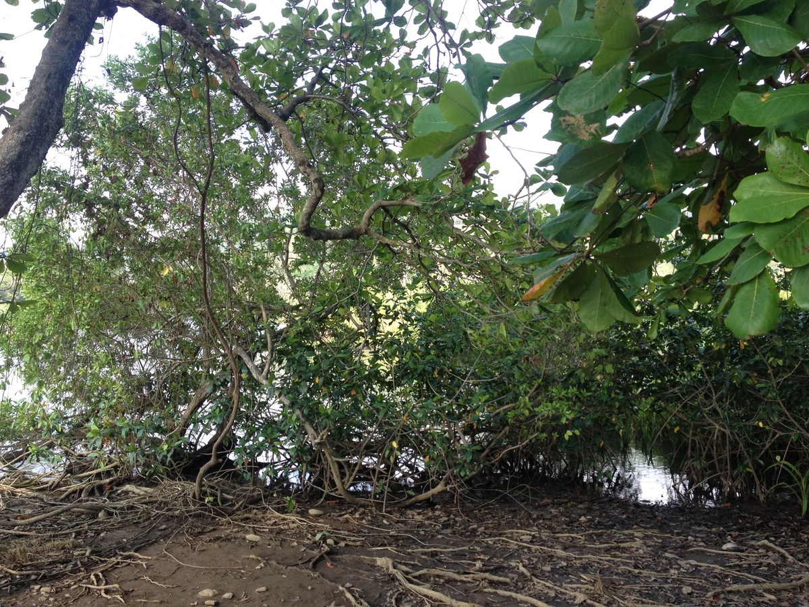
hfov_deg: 52.6
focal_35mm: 35
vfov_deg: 40.7
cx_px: 404
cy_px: 304
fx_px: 818
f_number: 2.4
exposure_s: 1/211
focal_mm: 4.28
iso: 50
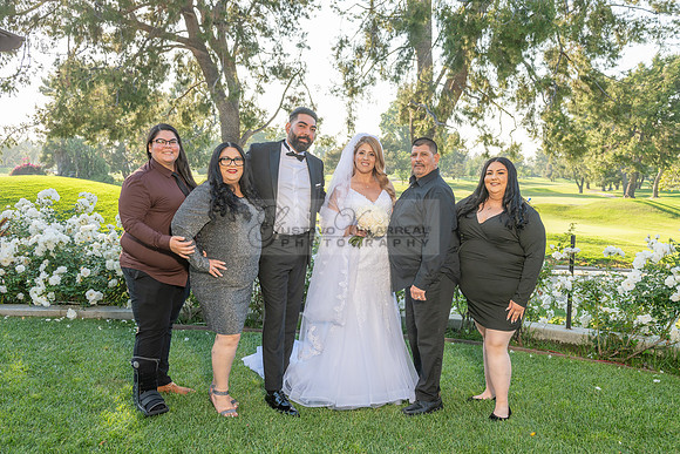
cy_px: 227
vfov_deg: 38.9
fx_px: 642
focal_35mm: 34
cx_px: 340
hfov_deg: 55.8
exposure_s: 1/200
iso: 200
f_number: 6.3
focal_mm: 34
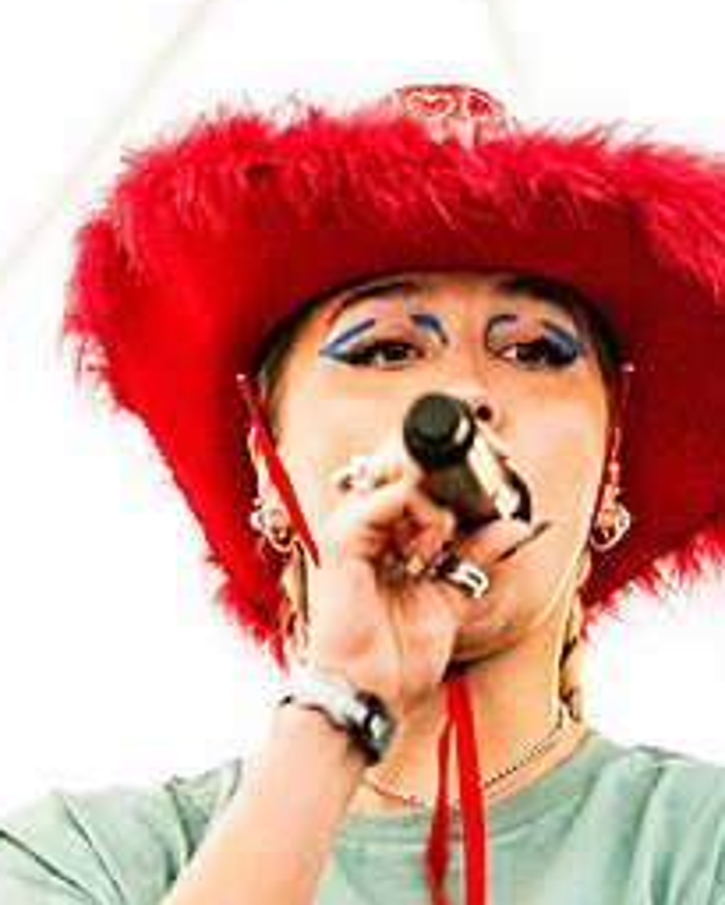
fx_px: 7184
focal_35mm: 268
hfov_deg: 5.8
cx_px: 595
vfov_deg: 7.2
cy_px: 636
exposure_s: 1/4000
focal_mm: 102
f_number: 3.2
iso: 1250
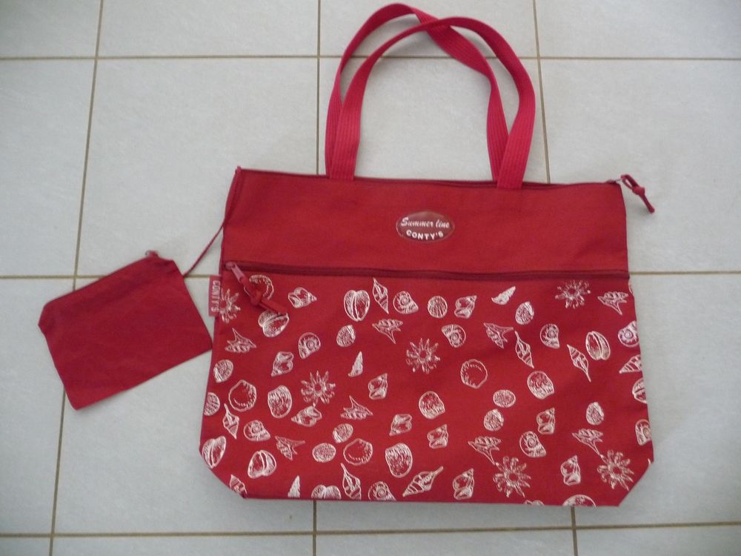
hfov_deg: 63.4
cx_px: 370
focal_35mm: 28
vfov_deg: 49.7
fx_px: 599
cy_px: 278
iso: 400
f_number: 3.3
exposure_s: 1/10
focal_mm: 4.7
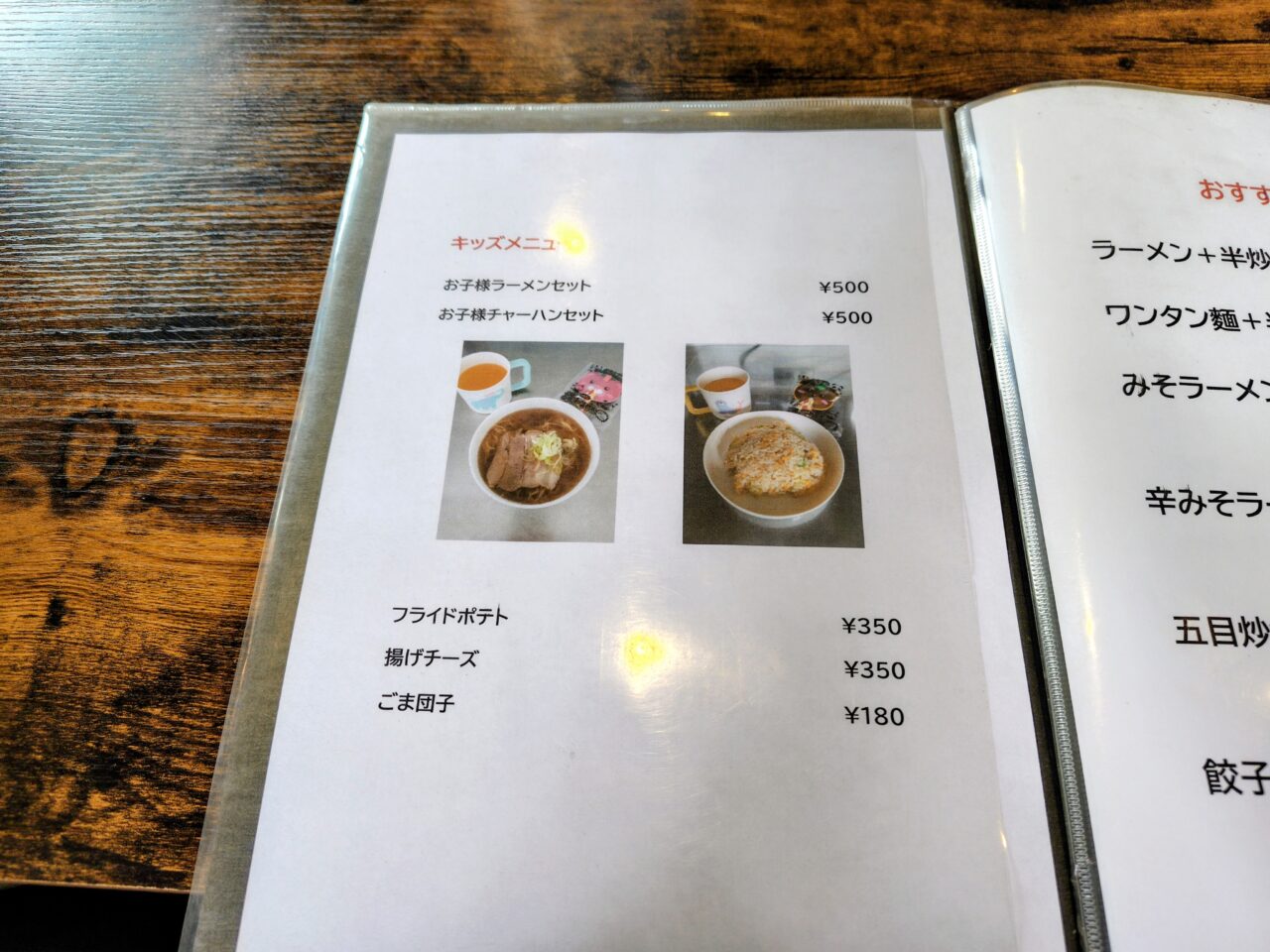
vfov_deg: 58.9
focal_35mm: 23
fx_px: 844
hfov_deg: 73.9
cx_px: 635
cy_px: 476
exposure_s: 1/120
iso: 146
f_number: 1.9
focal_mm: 5.6
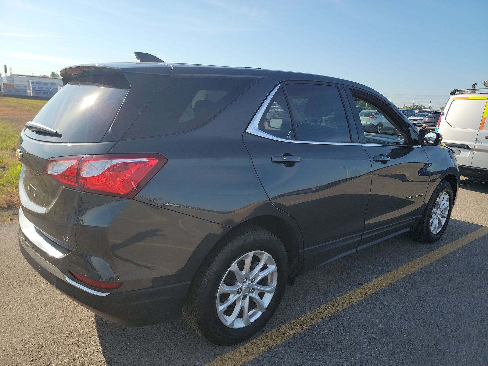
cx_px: 244
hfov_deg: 71.6
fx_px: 338
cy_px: 183
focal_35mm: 24
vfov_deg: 56.8
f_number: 1.8
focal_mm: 6.7
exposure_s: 1/693
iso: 50
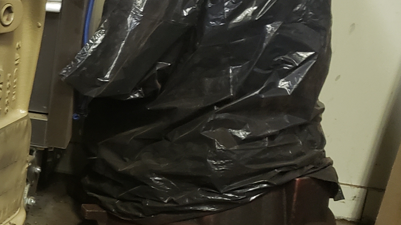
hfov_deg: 22.2
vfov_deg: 14.7
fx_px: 872
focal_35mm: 82
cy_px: 122
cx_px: -170
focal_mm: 4.3
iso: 250
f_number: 1.5
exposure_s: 1/13
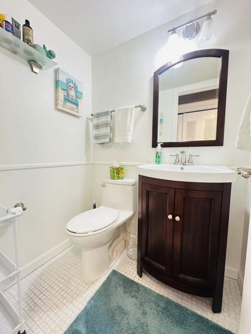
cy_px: 167
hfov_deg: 85.7
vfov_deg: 102.1
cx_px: 126
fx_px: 135
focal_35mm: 14
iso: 250
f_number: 2.2
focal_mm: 2.22
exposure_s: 1/60
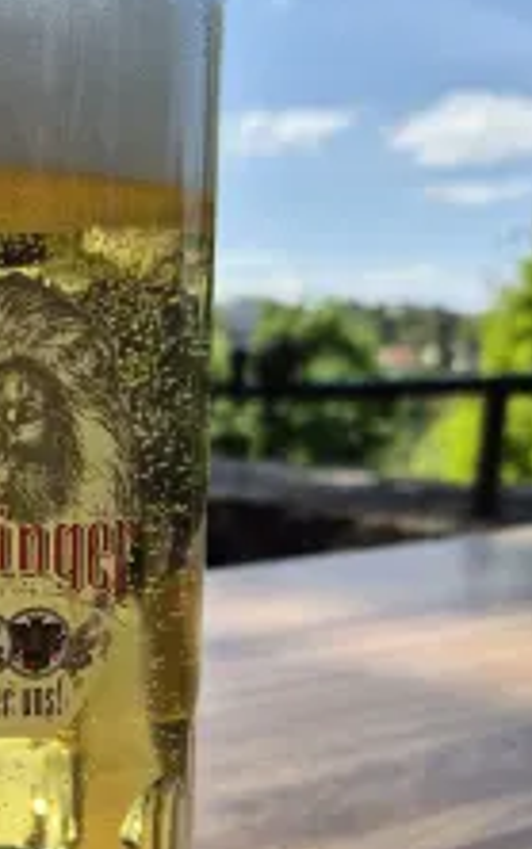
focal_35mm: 44
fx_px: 1019
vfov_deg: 44.1
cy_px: 616
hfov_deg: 27.4
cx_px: -11
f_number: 1.8
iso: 25
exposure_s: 1/1412
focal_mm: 5.4
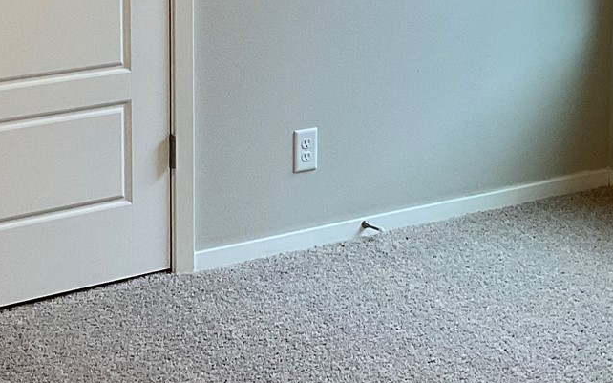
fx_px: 1537
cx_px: 269
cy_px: -78
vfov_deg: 13.8
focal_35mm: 92
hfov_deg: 22.5
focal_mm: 3
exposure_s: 1/60
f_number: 1.8
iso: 64
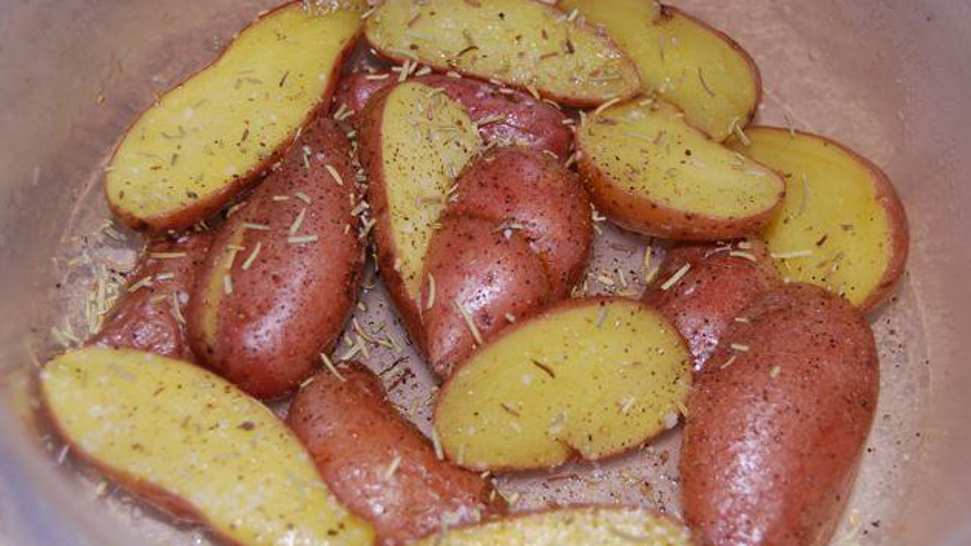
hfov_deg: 32.8
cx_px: 486
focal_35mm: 64
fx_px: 1648
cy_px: 329
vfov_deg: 18.8
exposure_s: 1/60
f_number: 5
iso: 200
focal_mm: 40
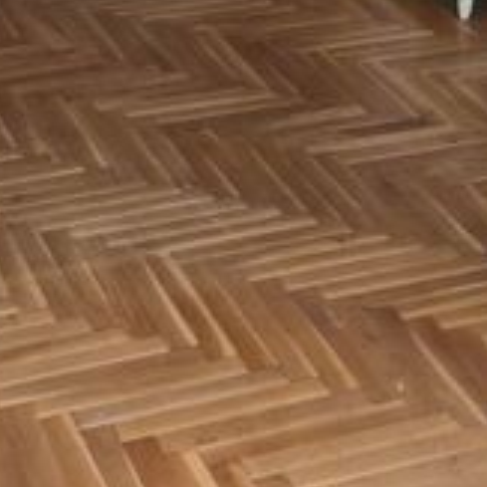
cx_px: 290
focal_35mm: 80
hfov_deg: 21.6
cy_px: -125
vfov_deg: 20.1
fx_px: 1273
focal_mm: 5.4
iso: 200
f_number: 1.8
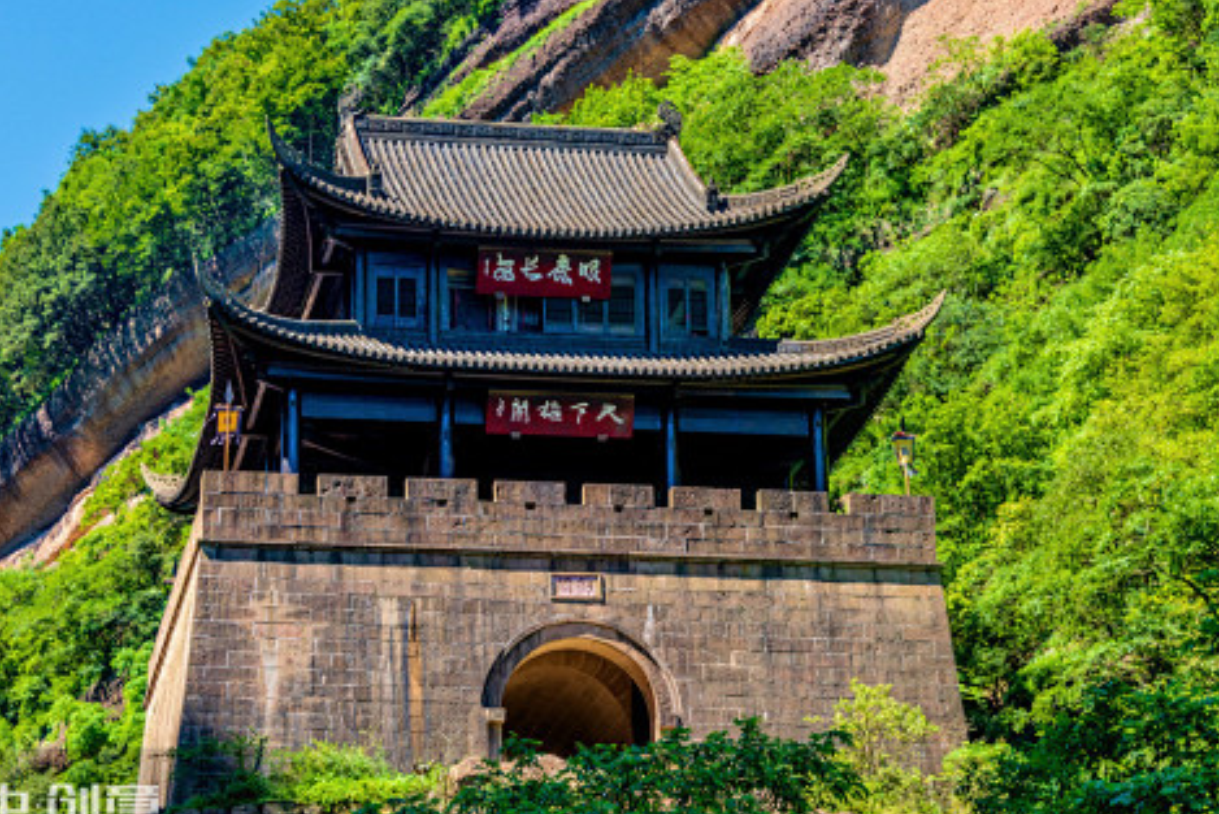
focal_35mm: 115
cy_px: 402
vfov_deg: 11.9
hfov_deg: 17.8
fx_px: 3895
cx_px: 637
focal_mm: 82
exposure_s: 1/125
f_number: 9
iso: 200
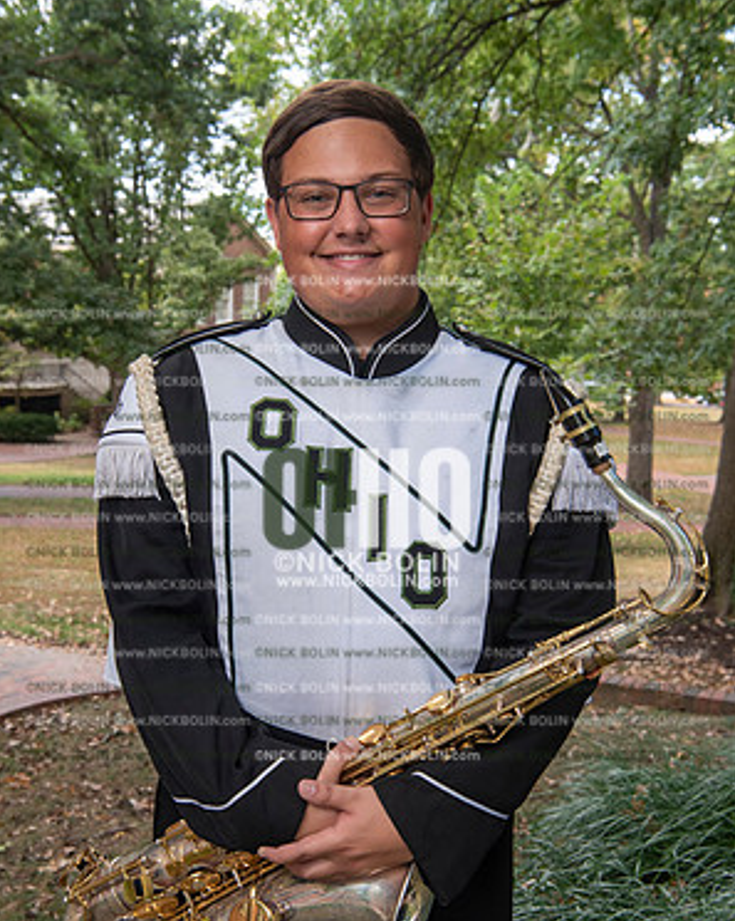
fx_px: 1361
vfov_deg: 37.3
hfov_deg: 30.2
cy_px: 517
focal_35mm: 50
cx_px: 366
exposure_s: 1/100
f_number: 8
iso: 500
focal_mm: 44
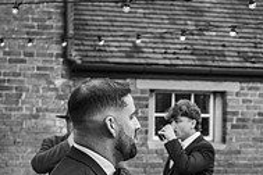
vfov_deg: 6.3
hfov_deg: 9.4
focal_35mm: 215
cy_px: 216
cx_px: 326
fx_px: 1571
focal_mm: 70
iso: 125
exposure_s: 1/200
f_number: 4.5
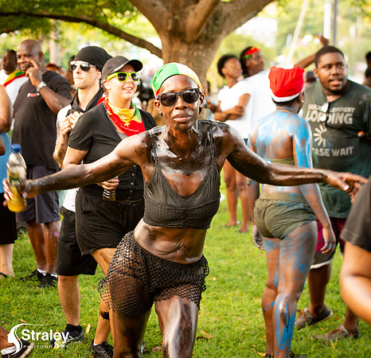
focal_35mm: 101
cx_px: 106
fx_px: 1207
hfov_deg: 17.4
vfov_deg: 16.9
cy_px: 171
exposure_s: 1/200
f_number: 5
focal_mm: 75
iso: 1250
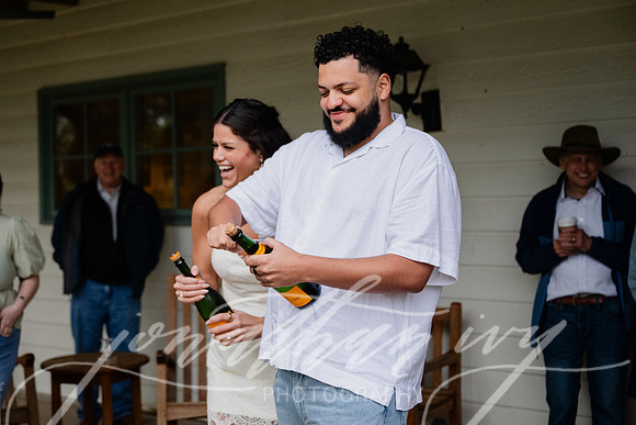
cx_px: 258
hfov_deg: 33.0
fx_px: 1070
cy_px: 173
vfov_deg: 22.4
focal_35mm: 61
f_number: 2.8
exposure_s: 1/250
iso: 1400
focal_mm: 51
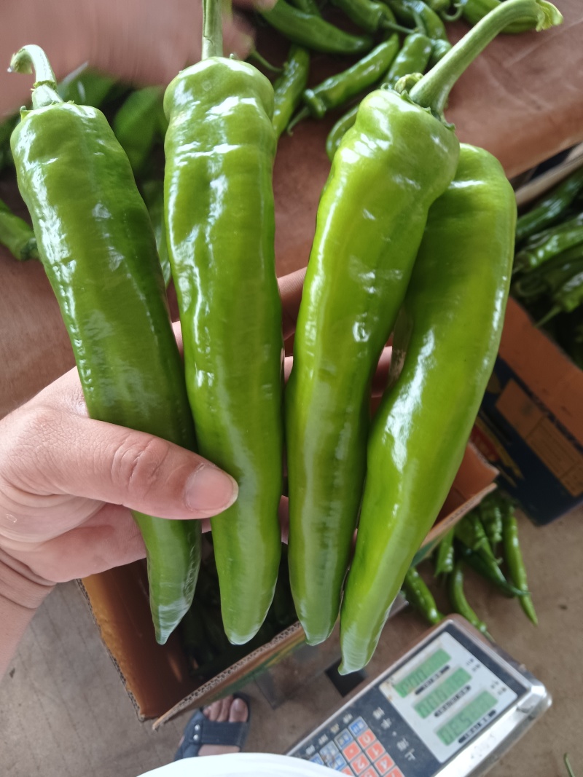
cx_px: 292
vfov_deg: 65.3
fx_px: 606
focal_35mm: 27
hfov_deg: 51.3
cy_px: 388
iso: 160
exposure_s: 1/33.3
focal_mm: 3.66
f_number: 2.2
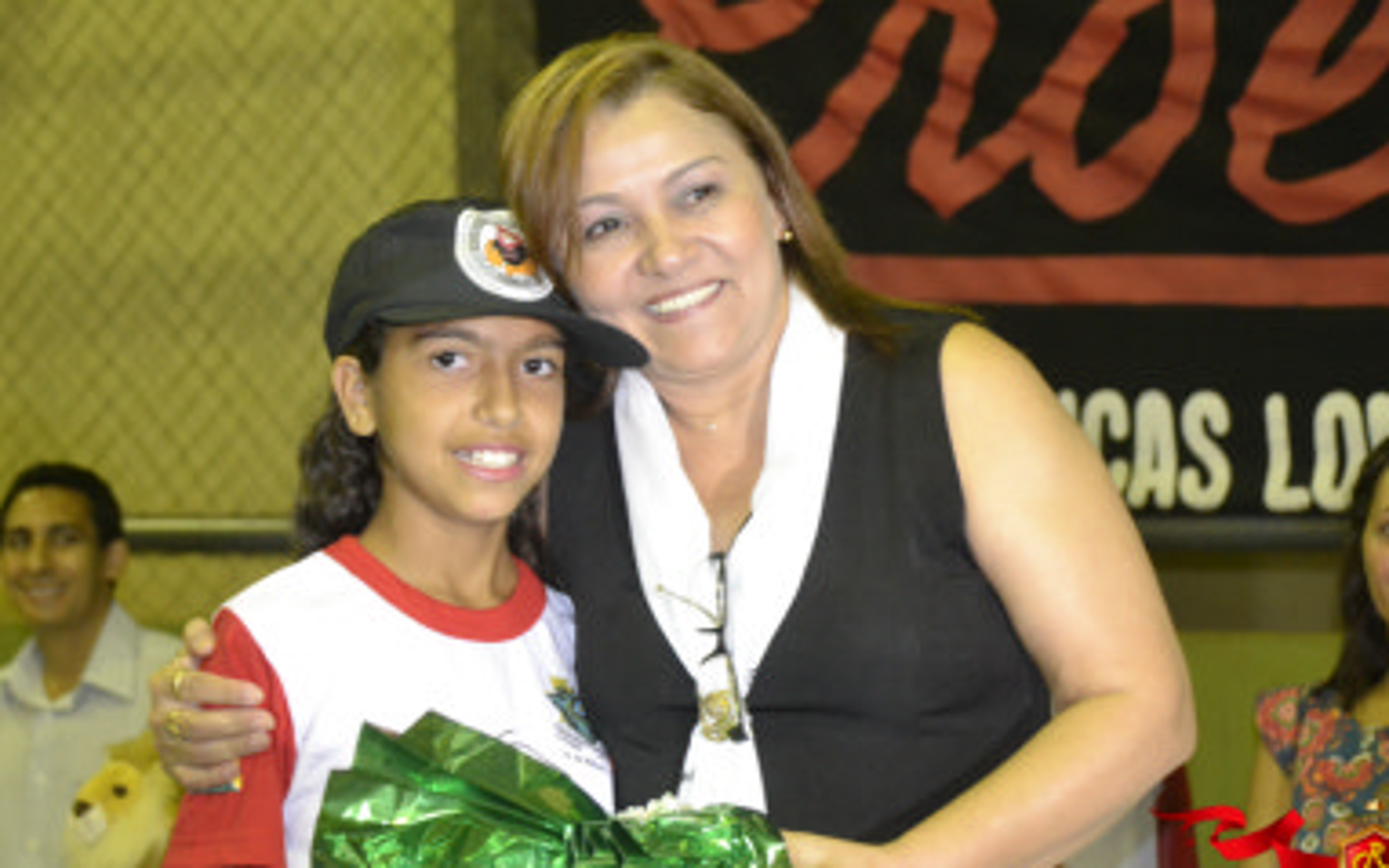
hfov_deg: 20.0
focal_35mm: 104
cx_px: 753
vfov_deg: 12.6
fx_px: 3938
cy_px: 445
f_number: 5
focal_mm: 52
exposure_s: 1/60
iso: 3200
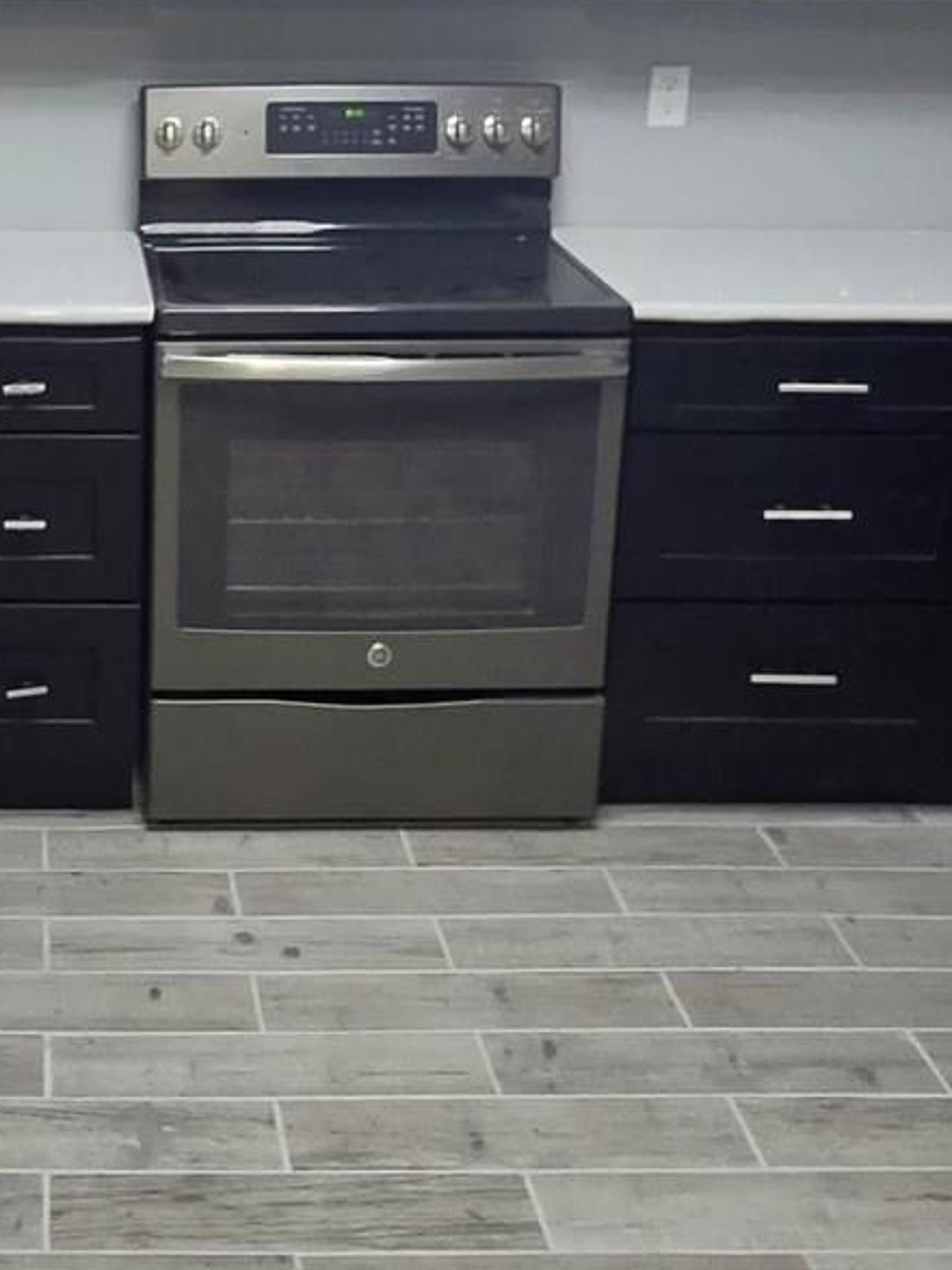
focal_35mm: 51
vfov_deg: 37.0
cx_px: 19
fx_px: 1871
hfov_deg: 27.1
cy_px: 387
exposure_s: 1/60
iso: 250
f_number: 2.2
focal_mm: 2.2
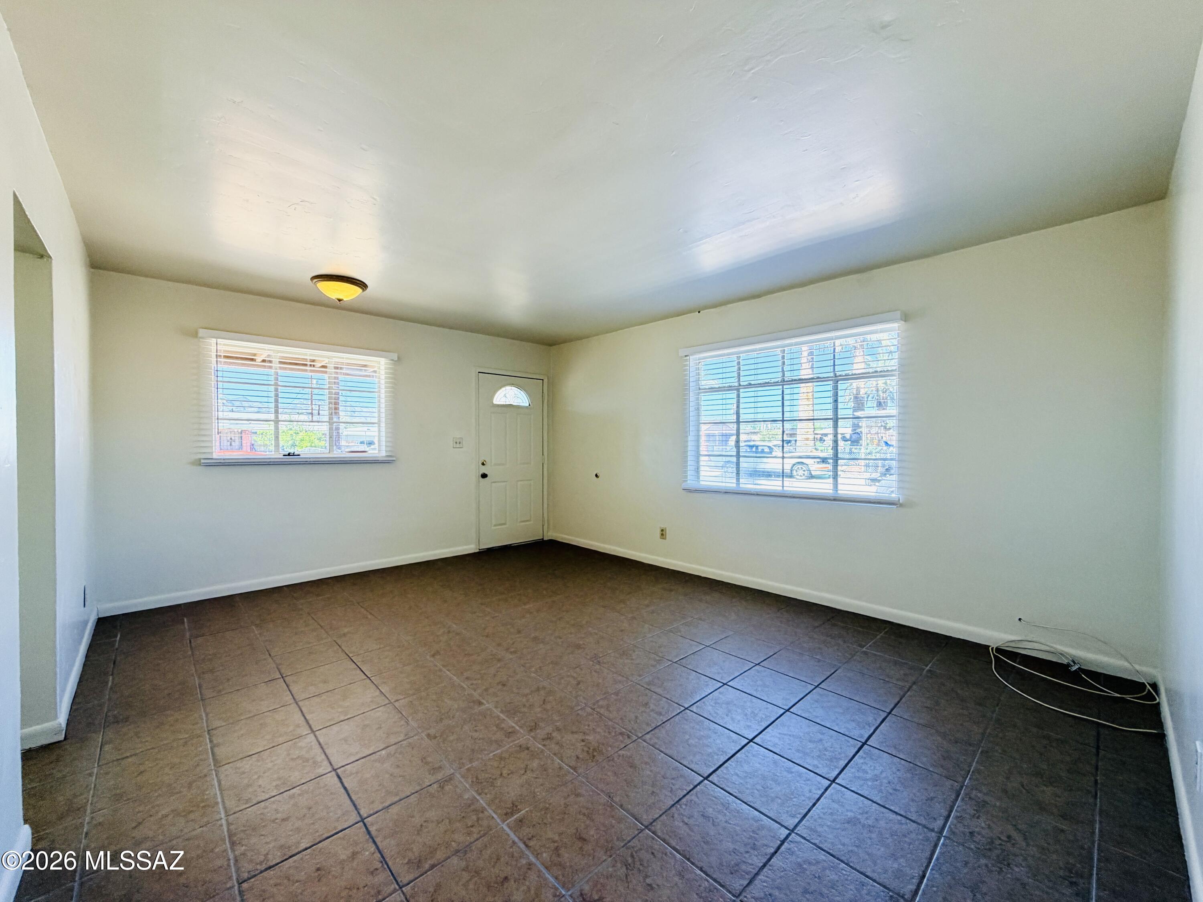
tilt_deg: -1.0
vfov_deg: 85.7
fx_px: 487
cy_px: 451
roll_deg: -0.2
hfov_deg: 102.1
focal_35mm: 14
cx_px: 602
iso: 100
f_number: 2.2
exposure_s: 1/120
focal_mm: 2.22
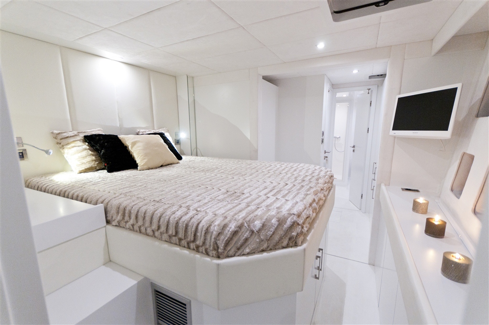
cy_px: 162
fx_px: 203
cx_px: 244
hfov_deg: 100.5
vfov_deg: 77.2
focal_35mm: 15
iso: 500
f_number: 4
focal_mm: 10
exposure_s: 1/15
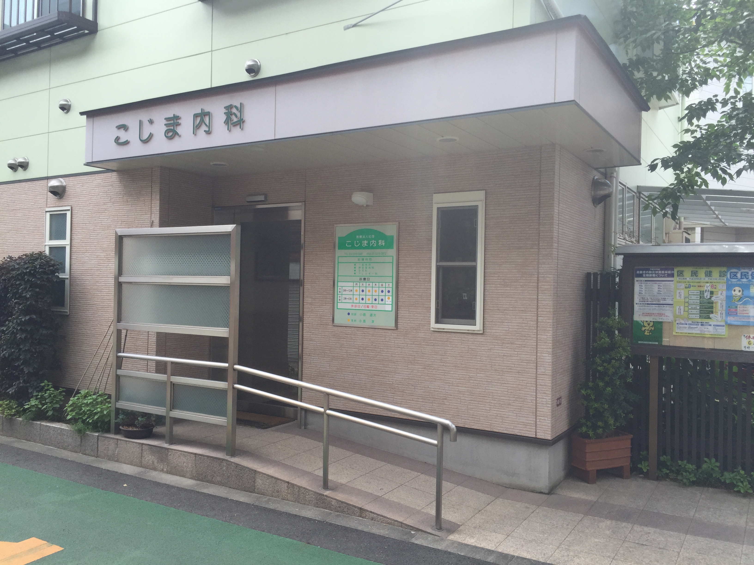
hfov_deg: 61.7
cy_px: 282
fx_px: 632
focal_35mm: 29
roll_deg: -1.4
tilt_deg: +0.1
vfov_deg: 48.2
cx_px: 377
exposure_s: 1/542
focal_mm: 4.15
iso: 32
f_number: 2.2
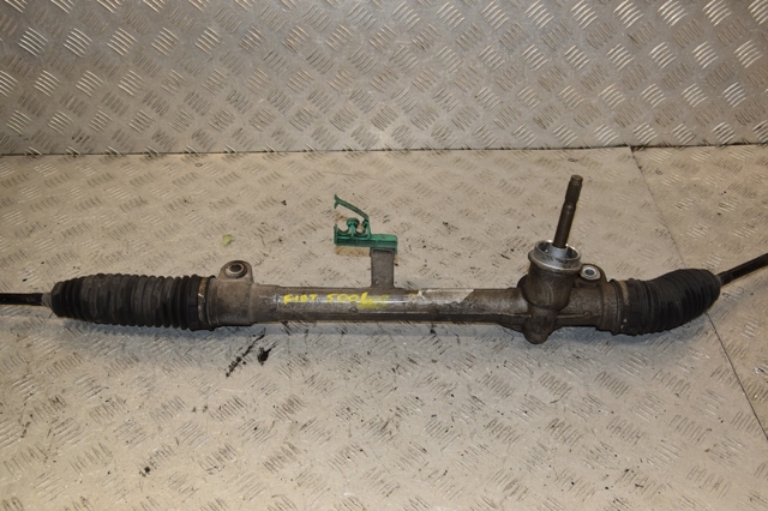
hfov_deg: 53.2
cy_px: 256
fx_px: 768
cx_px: 384
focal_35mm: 36
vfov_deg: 36.8
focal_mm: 24
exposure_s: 1/200
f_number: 8
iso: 800
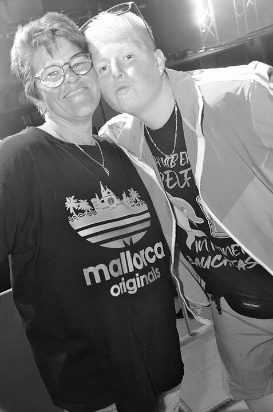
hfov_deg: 29.7
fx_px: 514
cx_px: 136
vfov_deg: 43.7
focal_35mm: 45
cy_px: 206
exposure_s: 1/25
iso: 3200
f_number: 5.6
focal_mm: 30
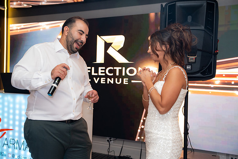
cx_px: 119
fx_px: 251
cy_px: 80
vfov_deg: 35.1
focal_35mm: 38
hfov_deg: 50.7
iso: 3200
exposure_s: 1/200
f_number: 3.5
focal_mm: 38
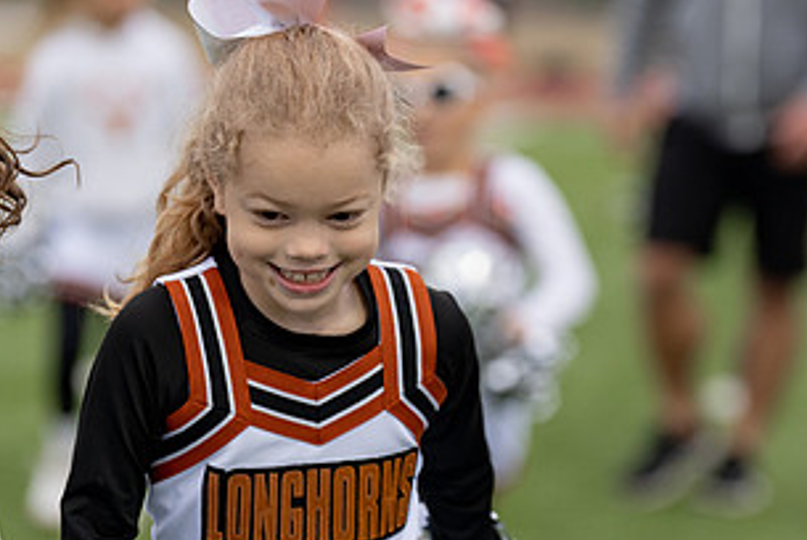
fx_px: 6529
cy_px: 379
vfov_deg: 4.7
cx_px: 445
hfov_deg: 7.1
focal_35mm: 291
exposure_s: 1/1000
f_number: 2.8
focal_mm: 143
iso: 500
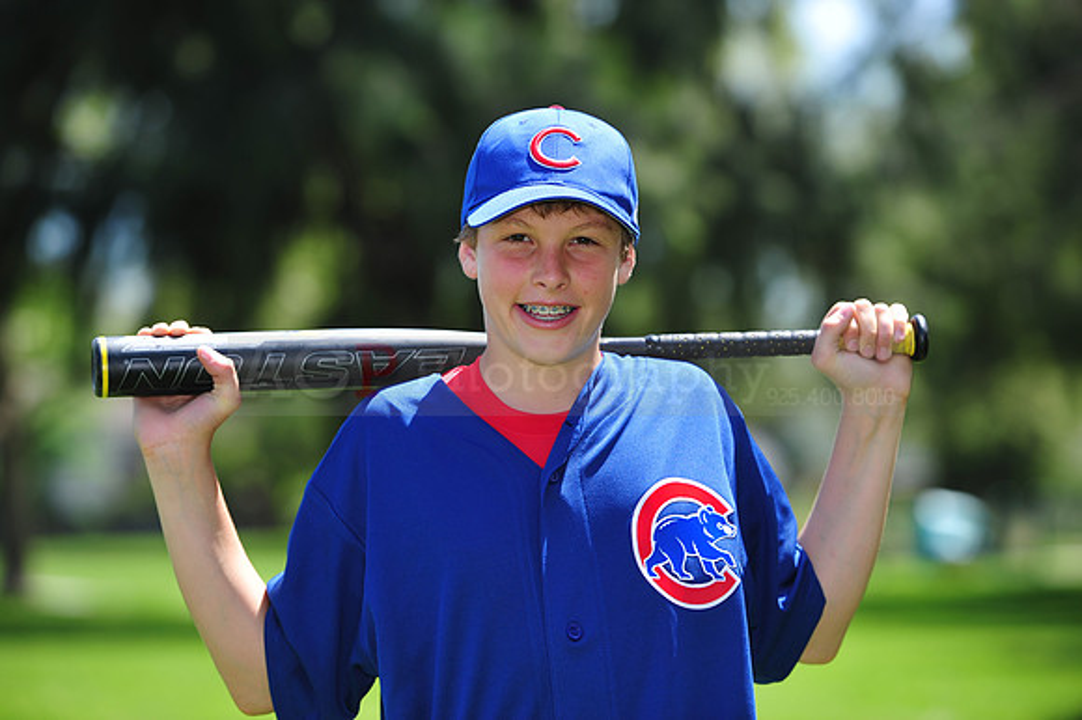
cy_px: 360
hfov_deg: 12.5
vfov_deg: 8.3
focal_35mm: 165
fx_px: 4956
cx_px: 541
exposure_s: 1/640
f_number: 4.5
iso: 200
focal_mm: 165
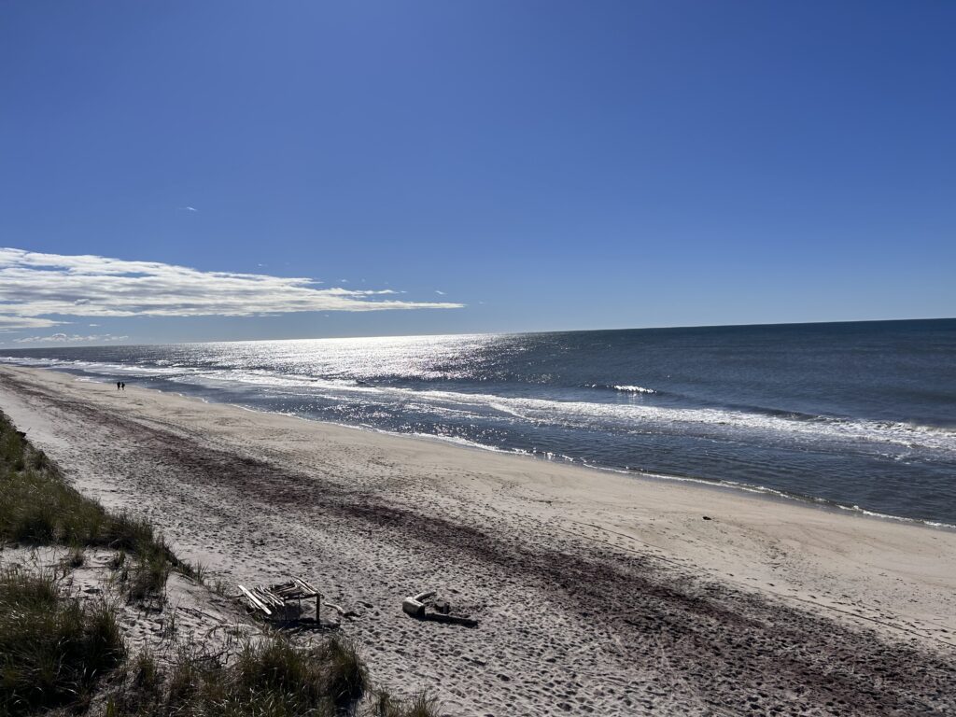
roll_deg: +1.9
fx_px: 718
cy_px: 358
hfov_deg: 67.3
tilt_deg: -2.0
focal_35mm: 26
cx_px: 478
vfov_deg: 53.1
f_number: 1.5
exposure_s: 1/14286
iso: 50
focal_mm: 5.7
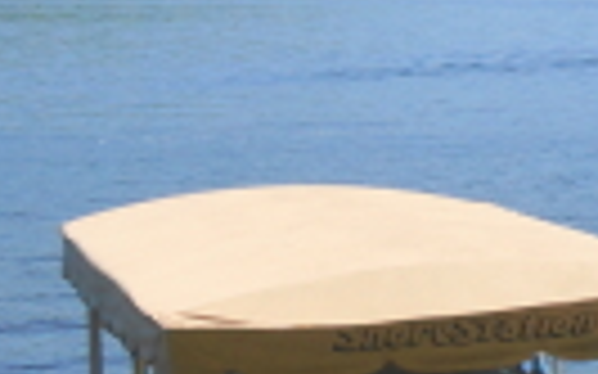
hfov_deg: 9.1
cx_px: 1466
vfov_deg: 6.2
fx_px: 3372
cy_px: -225
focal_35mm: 207
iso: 100
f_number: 6.3
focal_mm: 18
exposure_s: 1/160
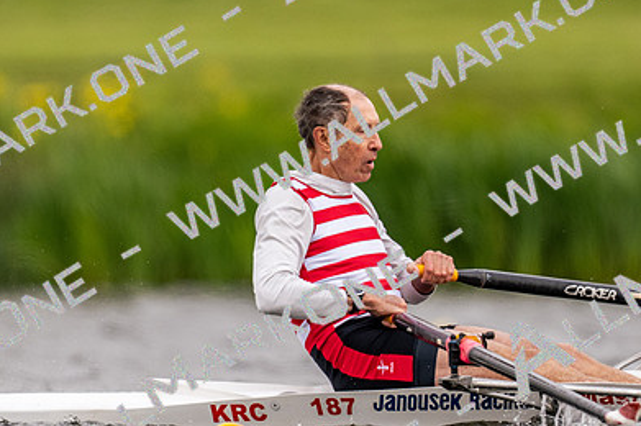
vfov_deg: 1.0
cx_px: 369
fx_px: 23732
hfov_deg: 1.5
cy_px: 244
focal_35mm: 1334
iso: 560
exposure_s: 1/2500
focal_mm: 600
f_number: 4
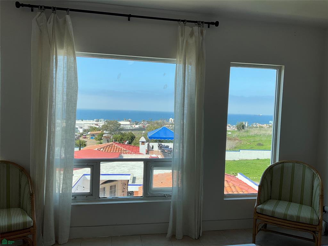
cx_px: 164
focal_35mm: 29
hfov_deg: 61.7
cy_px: 123
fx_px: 275
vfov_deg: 48.2
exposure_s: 1/978
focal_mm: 3
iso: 25
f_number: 1.8
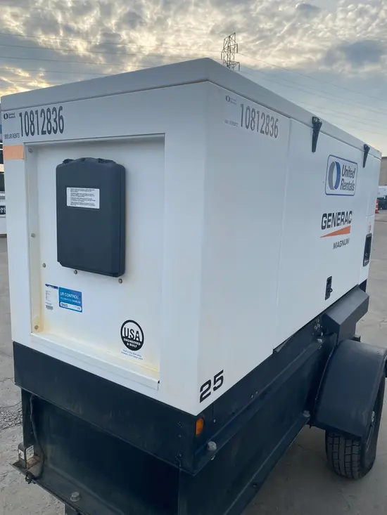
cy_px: 258
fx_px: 387
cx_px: 194
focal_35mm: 26
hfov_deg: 53.1
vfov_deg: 67.3
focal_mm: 4.25
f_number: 1.8
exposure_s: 1/767
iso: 32
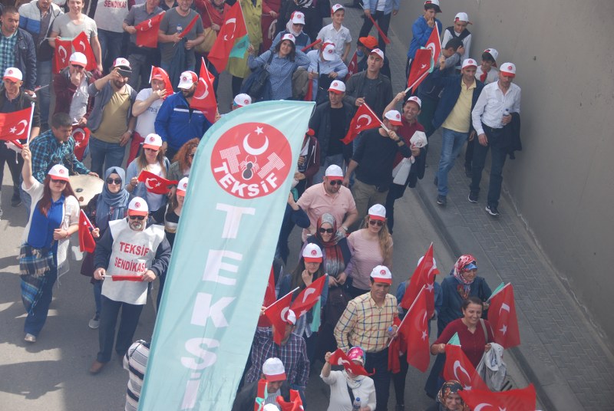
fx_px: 1435
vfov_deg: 16.3
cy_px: 206
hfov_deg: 24.2
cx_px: 307
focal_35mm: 84
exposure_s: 1/400
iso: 200
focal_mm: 56
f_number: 5
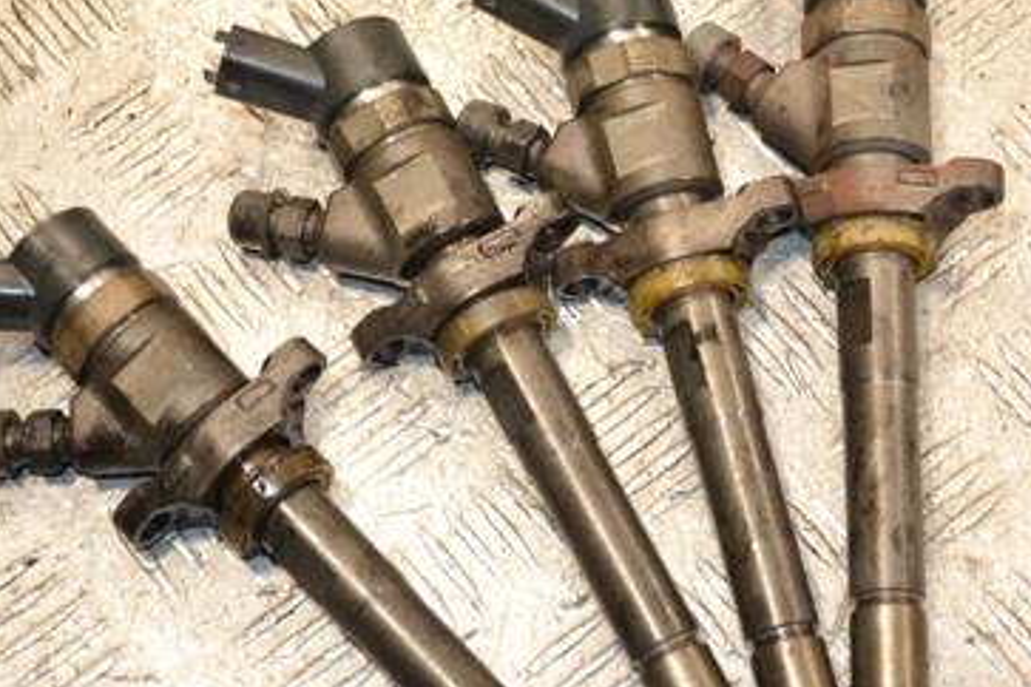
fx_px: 4124
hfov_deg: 14.3
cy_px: 420
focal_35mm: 144
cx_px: 525
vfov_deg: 9.5
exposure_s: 1/200
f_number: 5
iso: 800
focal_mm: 58
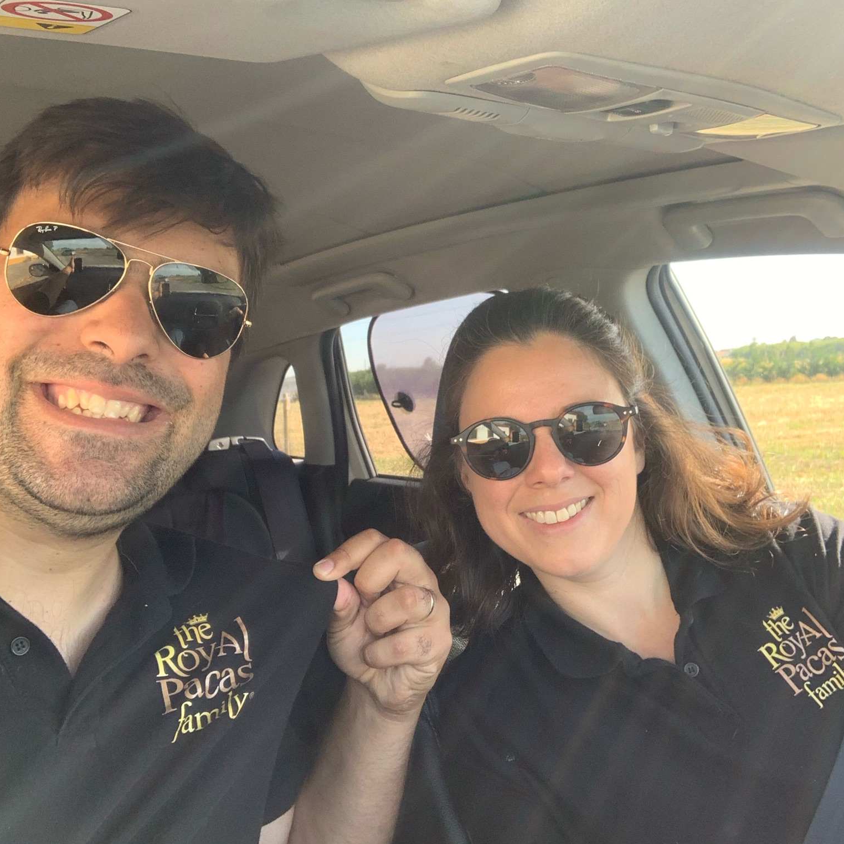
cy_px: 425
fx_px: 1048
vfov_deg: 43.9
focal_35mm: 38
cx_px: 423
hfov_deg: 43.9
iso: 32
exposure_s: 1/121
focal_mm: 2.87
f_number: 2.2
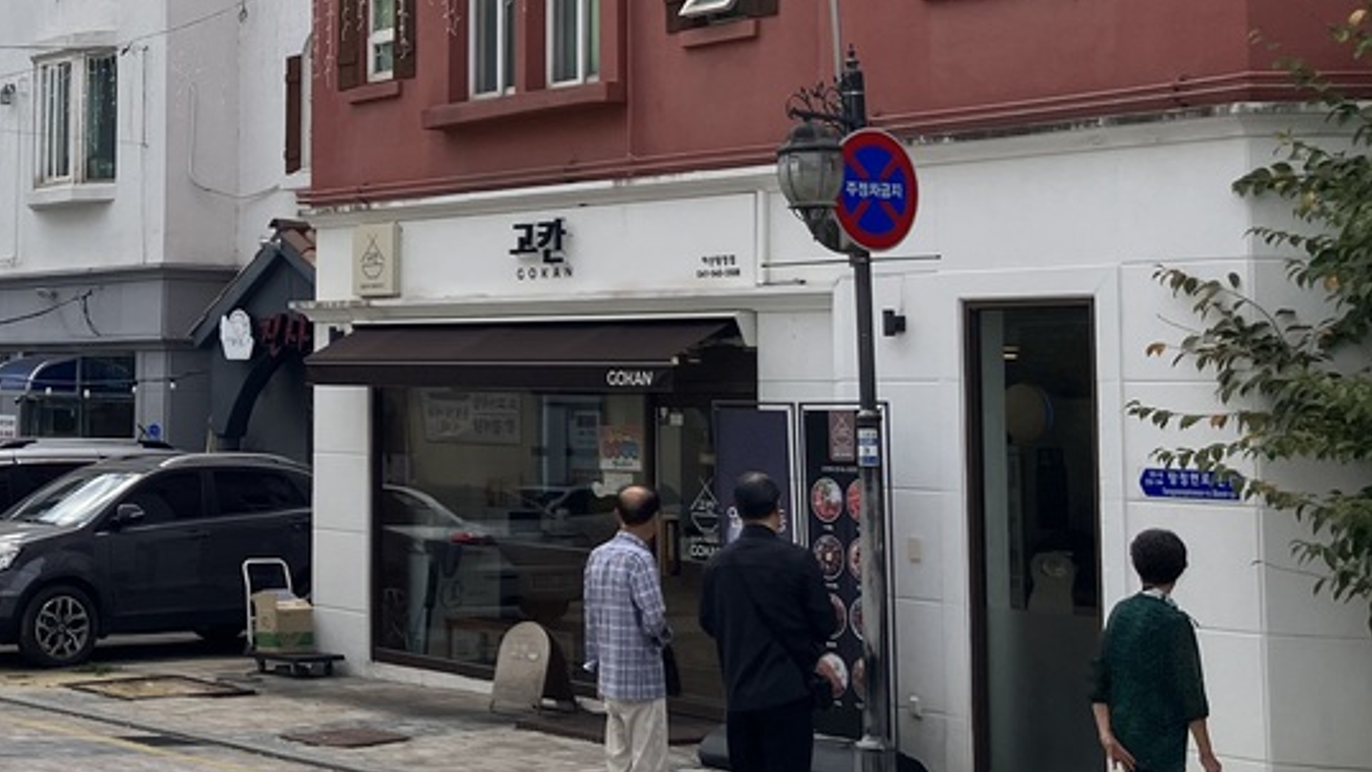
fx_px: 2475
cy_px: 89
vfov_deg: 17.5
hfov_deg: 29.7
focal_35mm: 68
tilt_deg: +7.8
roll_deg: -1.4
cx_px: 135
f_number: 1.8
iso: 32
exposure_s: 1/3472
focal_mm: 3.99
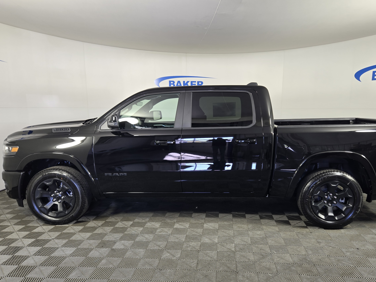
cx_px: 210
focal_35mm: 27
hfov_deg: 65.1
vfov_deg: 51.2
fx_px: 293
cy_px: 163
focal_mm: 5.4
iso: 80
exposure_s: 1/120
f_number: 1.8
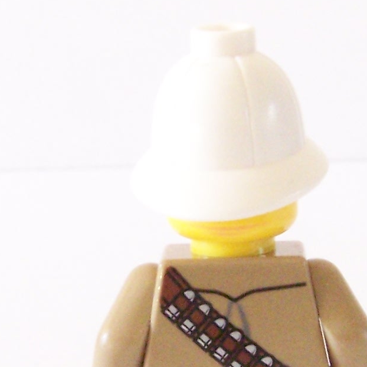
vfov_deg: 12.6
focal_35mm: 139
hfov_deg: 12.5
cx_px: 242
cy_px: 231
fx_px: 1667
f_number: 8
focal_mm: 6.3
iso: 400
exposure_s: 1/10
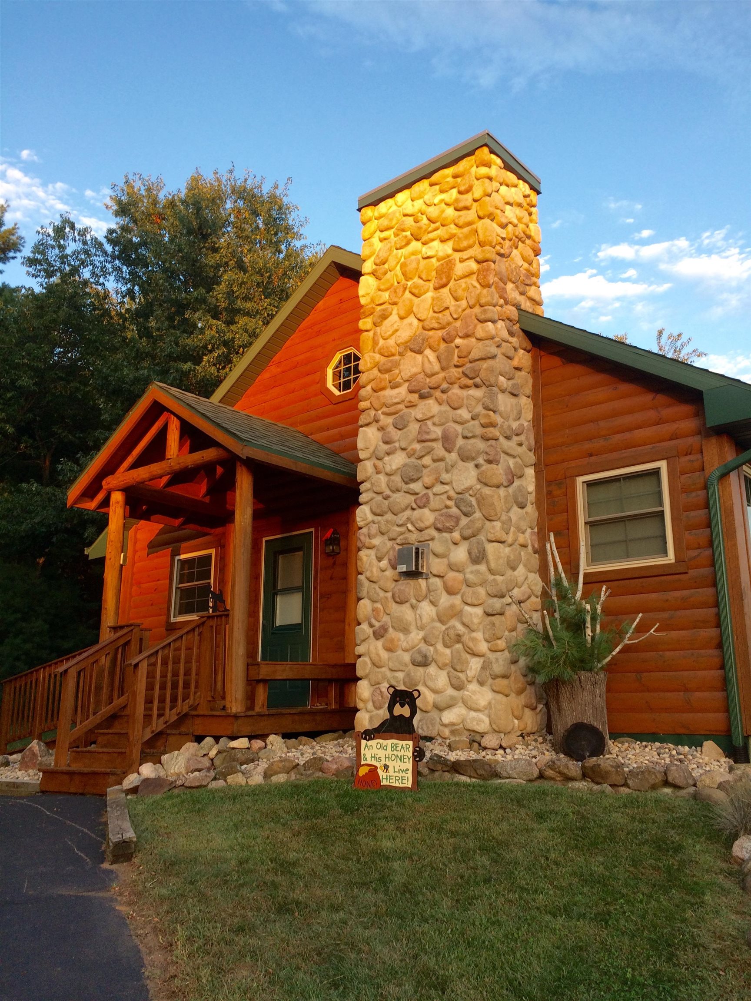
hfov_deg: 48.2
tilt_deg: +14.7
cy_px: 500
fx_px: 839
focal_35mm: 29
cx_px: 376
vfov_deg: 61.7
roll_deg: +0.7
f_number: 2.2
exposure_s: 1/127
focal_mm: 4.15
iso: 32
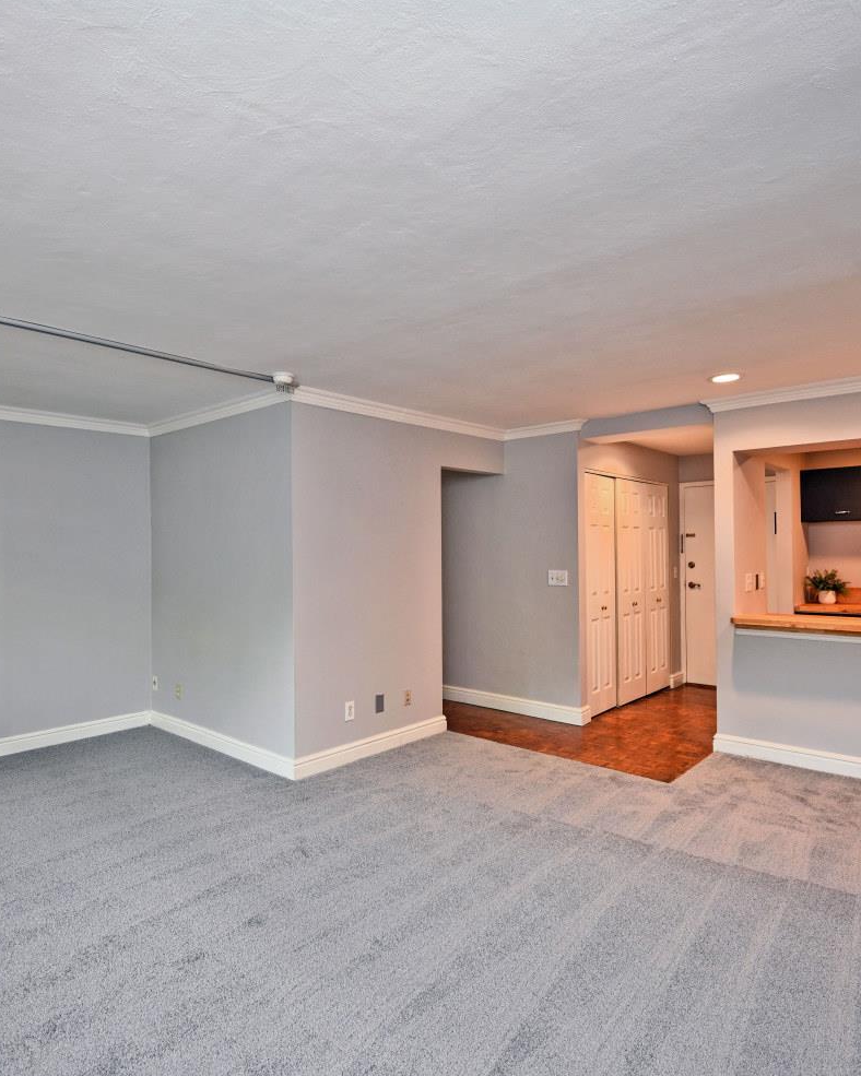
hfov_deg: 67.8
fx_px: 637
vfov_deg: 80.4
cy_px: 539
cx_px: 369
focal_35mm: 20
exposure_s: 1/60
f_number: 4
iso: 450
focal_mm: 14
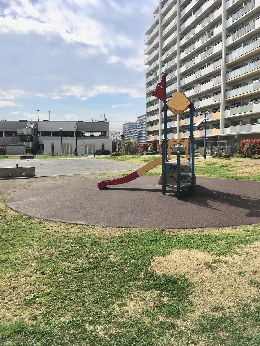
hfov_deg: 48.2
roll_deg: +1.6
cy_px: 173
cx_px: 130
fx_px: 290
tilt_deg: -6.1
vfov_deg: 61.7
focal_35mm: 29
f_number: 2.2
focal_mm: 4.15
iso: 25
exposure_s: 1/3205
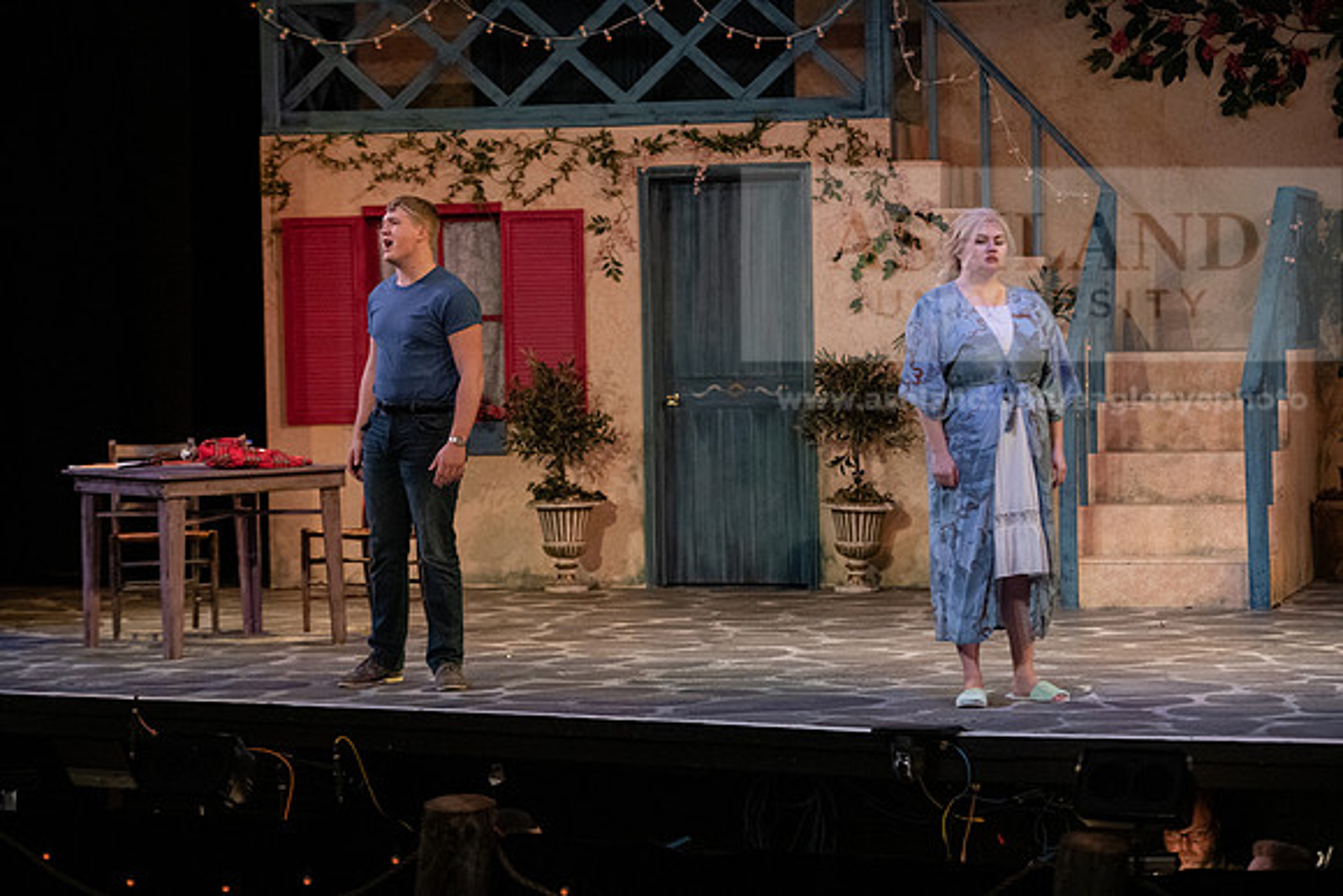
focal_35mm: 102
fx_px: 3806
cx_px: 672
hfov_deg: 20.0
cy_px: 448
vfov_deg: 13.4
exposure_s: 1/320
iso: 4000
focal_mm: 102
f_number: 3.2
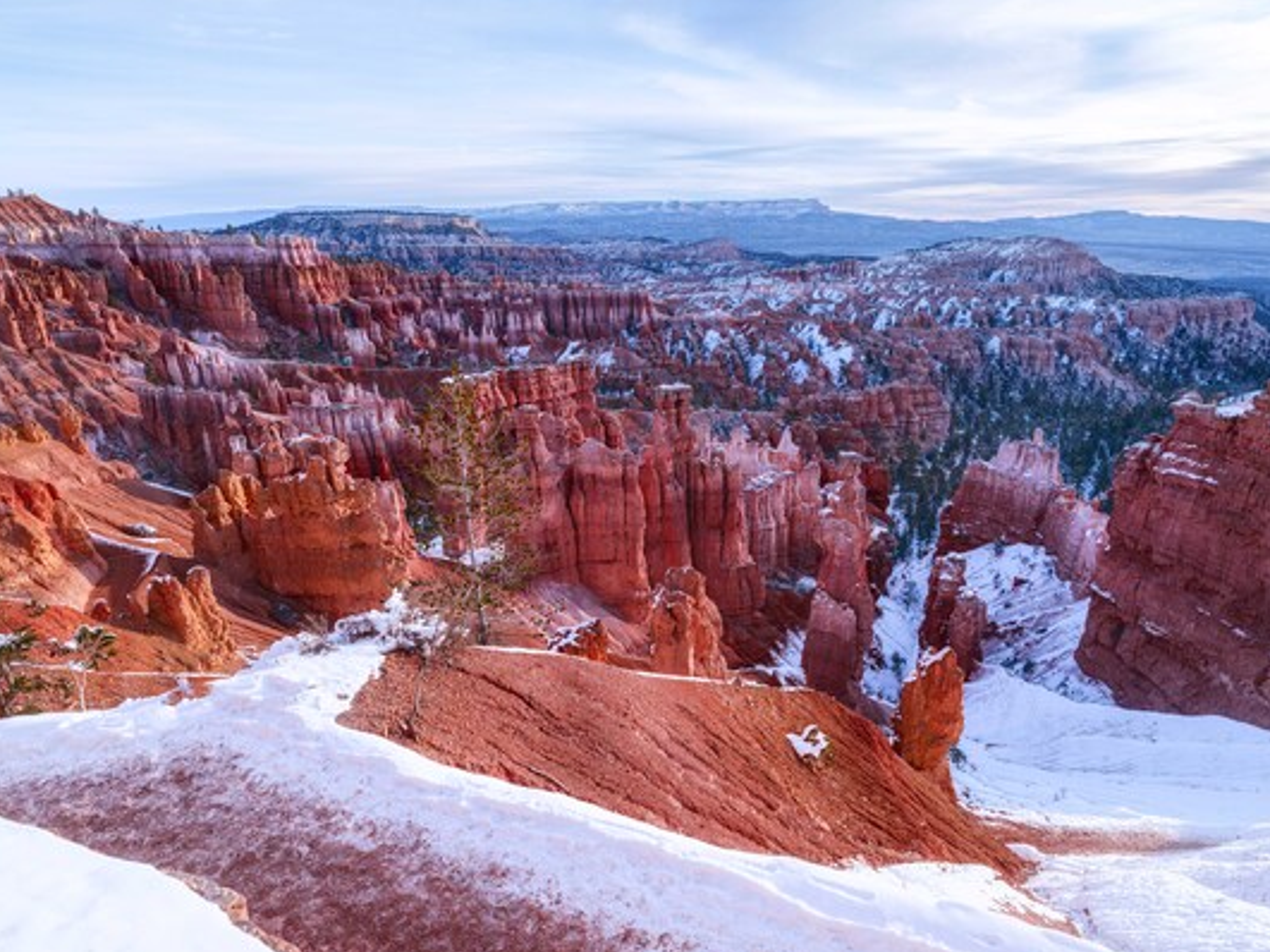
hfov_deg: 84.6
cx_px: 663
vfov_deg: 68.6
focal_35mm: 19
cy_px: 495
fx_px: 697
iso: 100
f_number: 11
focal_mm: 23
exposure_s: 1/60
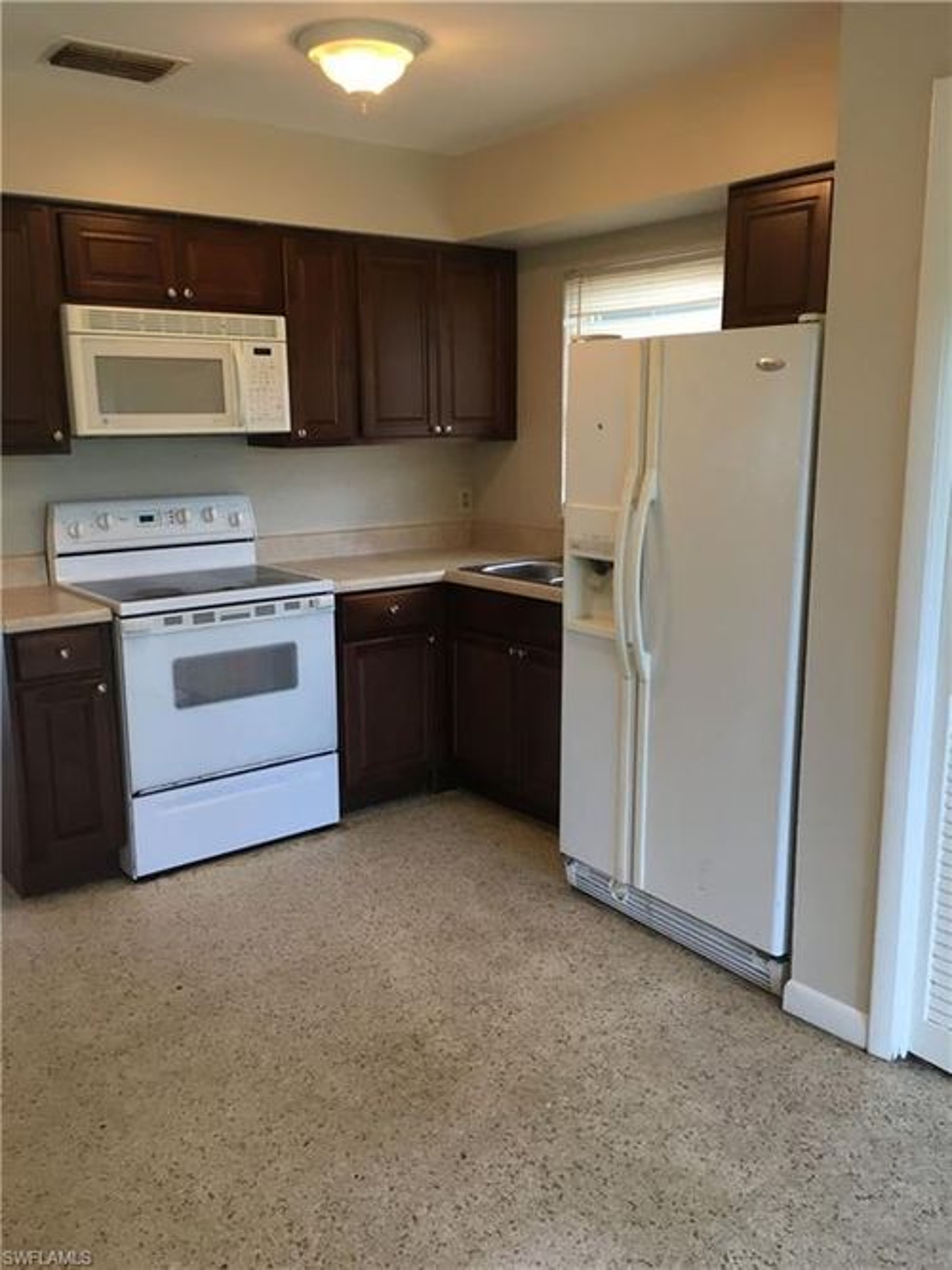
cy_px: 635
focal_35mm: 29
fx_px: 1064
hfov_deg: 48.2
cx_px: 476
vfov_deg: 61.7
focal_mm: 4.15
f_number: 2.2
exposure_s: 1/30
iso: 50
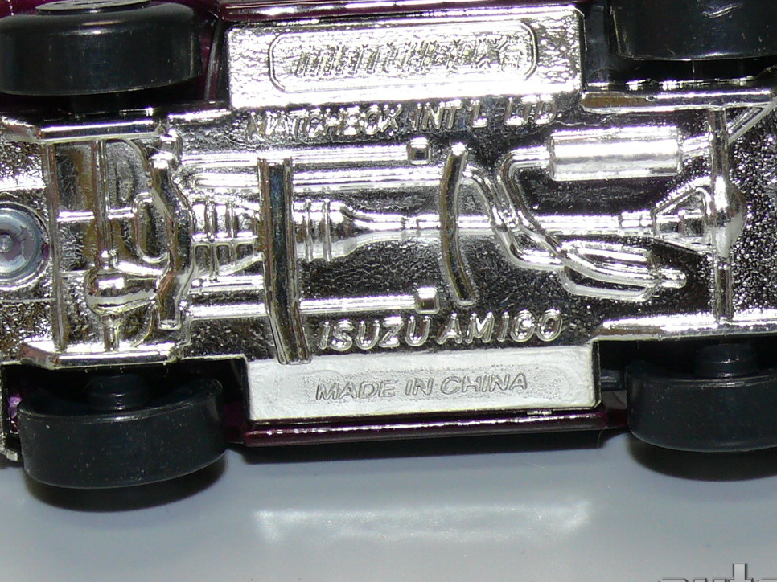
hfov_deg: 11.7
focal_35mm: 169
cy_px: 187
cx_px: 471
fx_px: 3792
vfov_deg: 8.8
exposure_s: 1/30
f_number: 4
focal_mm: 13.4
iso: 100
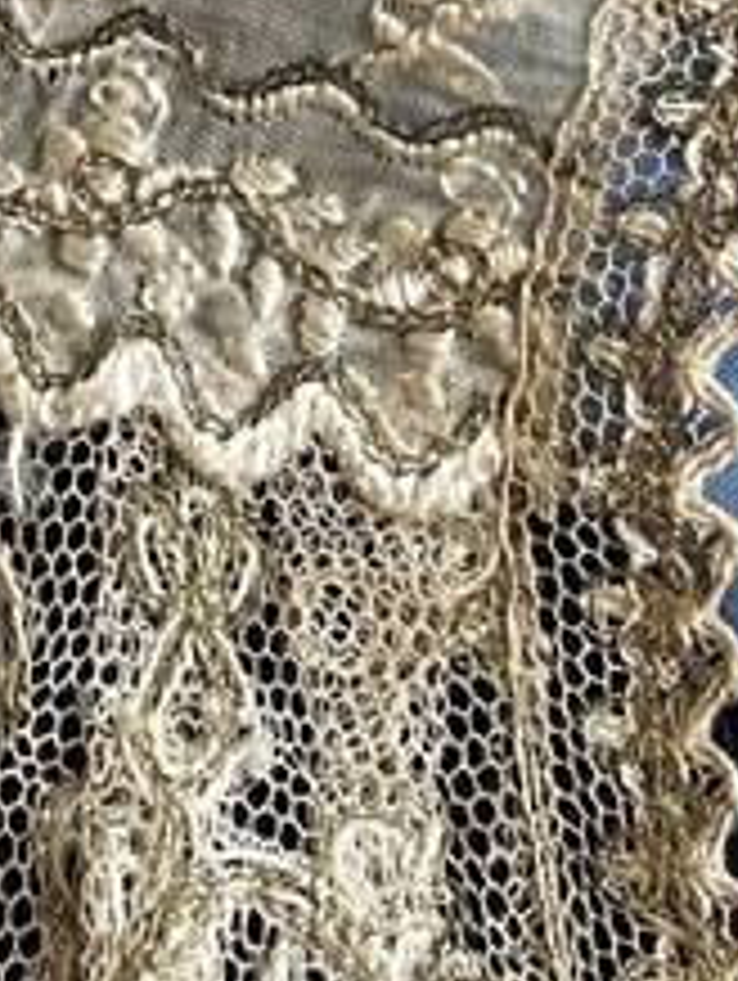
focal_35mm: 122
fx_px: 3461
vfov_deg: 14.5
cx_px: -202
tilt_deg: -70.7
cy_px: -706
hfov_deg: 11.9
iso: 100
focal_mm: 4.2
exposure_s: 1/50
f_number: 1.6
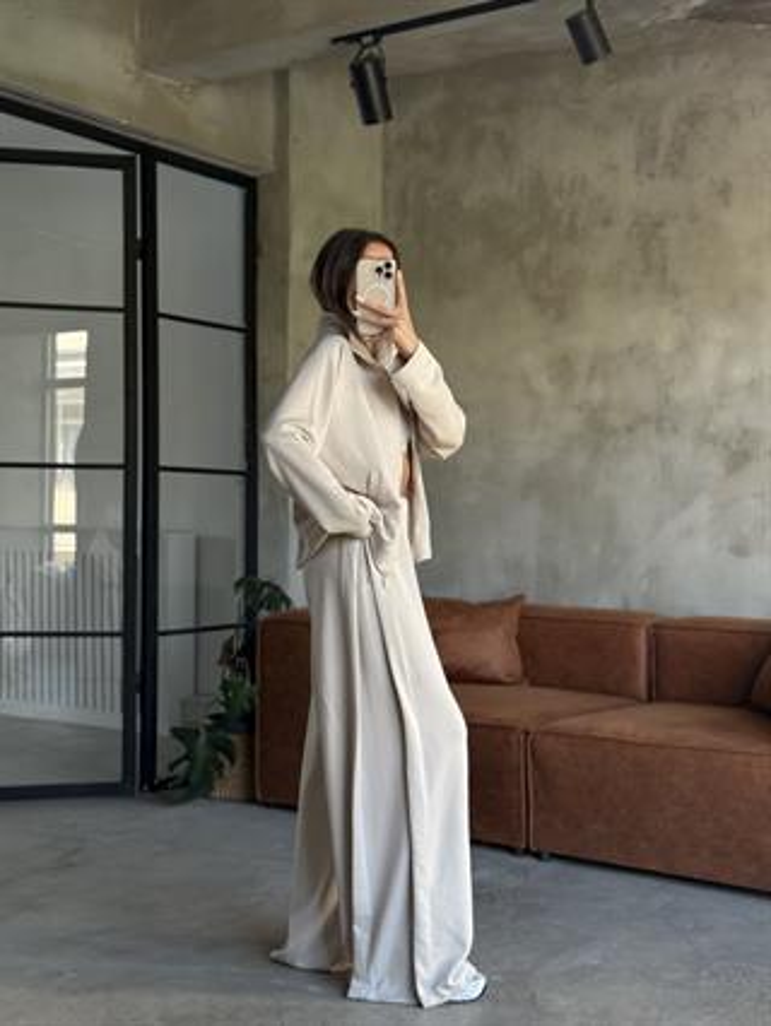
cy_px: 513
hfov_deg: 30.3
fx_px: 1424
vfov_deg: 39.6
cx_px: 386
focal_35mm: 48
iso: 200
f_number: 1.78
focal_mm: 6.76
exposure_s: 1/88
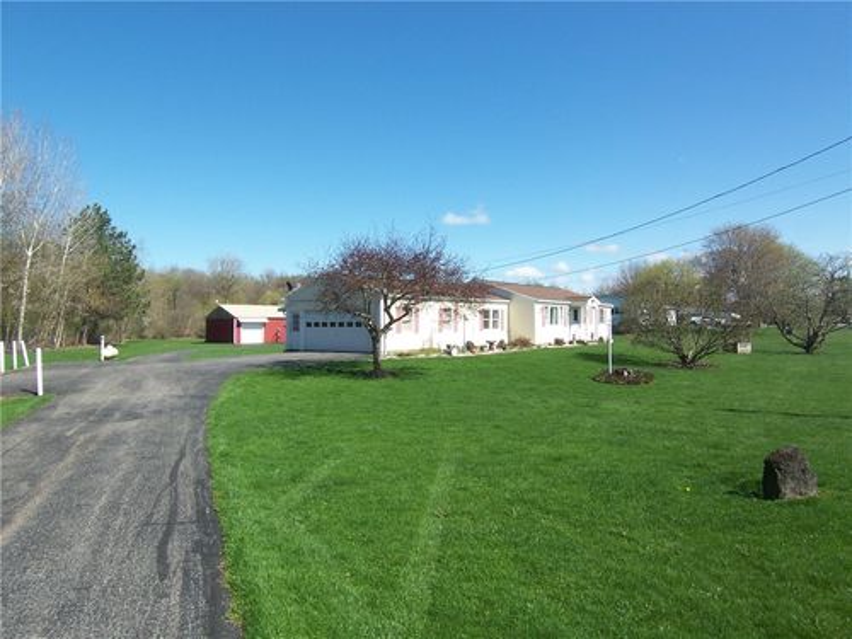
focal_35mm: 23
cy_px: 320
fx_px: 566
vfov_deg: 58.9
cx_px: 426
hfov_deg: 73.9
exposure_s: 1/250
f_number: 5.6
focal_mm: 3.8
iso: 64
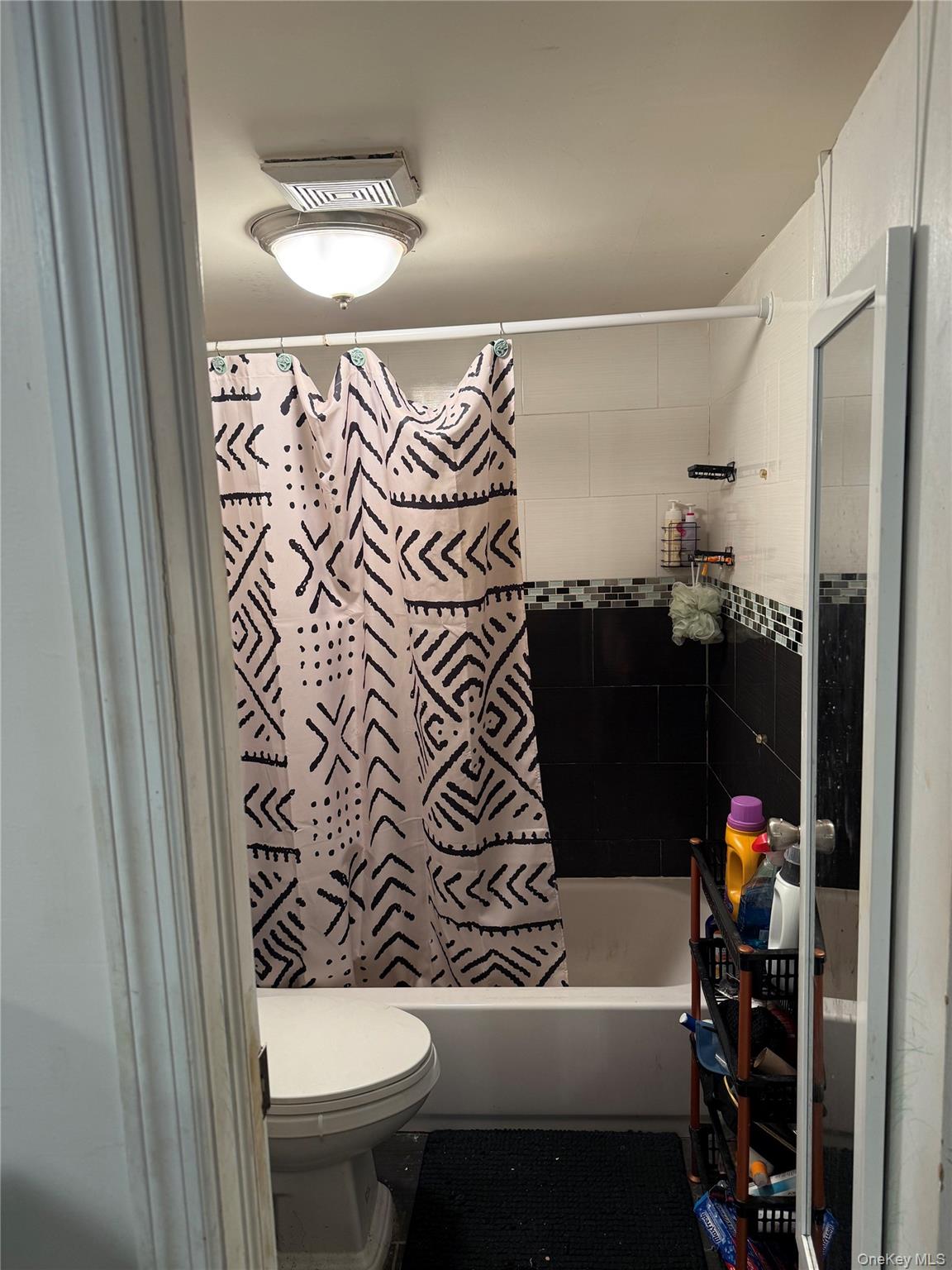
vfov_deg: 71.6
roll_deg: +2.4
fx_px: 880
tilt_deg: -8.0
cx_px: 476
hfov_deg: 56.8
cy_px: 635
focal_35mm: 24
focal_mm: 6.76
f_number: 1.78
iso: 125
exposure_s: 1/60
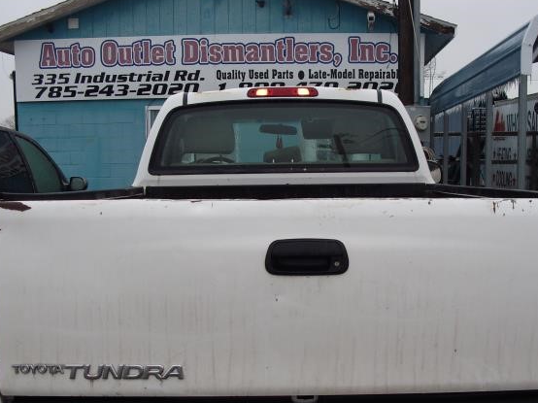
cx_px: 304
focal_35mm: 52
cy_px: 283
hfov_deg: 36.8
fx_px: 808
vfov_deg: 27.8
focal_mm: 6.3
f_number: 3.1
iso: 80
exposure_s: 1/250
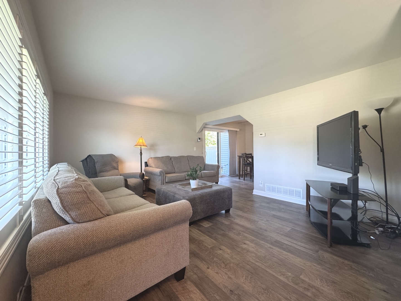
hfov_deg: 102.1
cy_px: 150
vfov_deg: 85.7
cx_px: 200
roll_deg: +0.4
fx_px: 162
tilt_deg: -0.2
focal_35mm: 14
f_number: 2.2
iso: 320
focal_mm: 2.22
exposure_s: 1/120
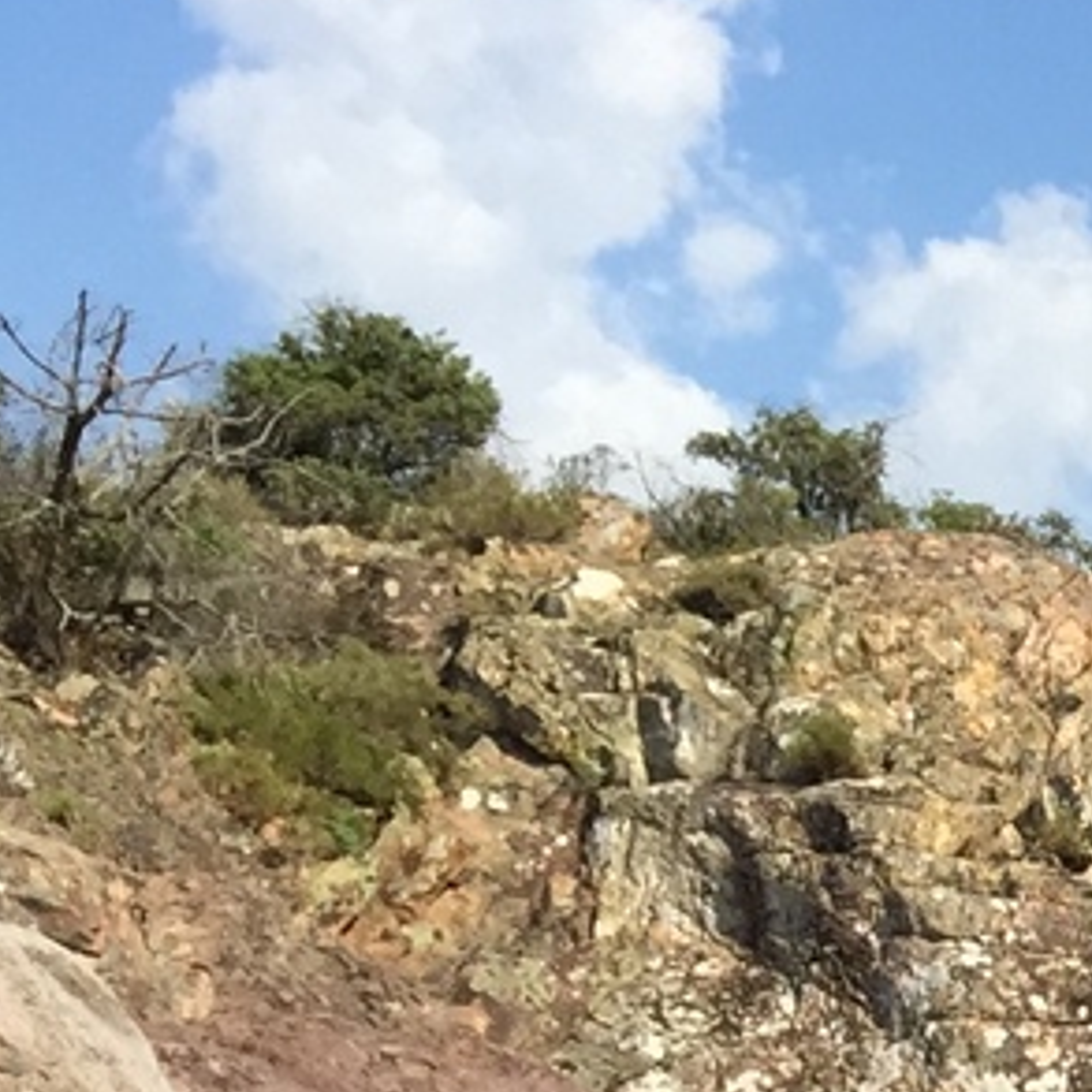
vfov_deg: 11.7
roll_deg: -3.5
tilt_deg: -2.0
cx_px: 2799
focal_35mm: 140
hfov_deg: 10.4
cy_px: 1882
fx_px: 4997
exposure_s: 1/1582
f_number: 2.2
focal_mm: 4.15
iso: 32
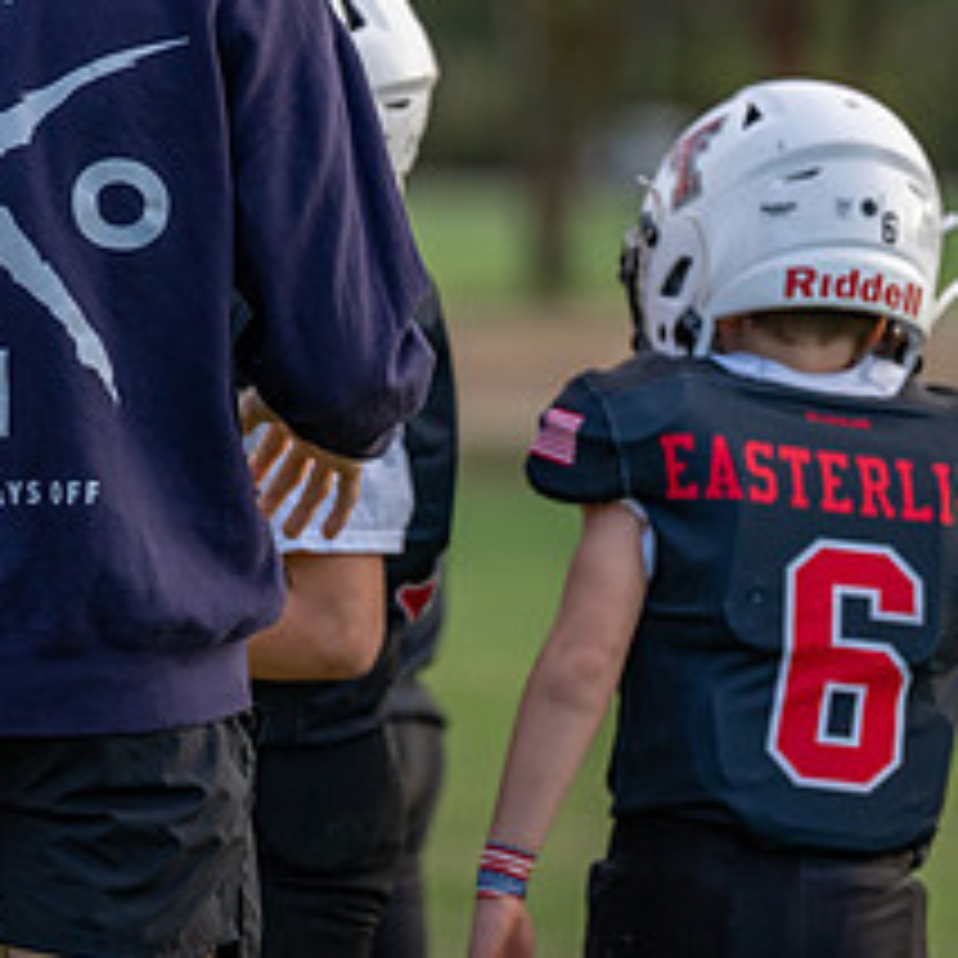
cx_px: 54
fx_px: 12117
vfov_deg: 4.5
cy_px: 110
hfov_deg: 4.5
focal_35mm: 387
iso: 400
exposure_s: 1/1250
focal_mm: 167
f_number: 2.8
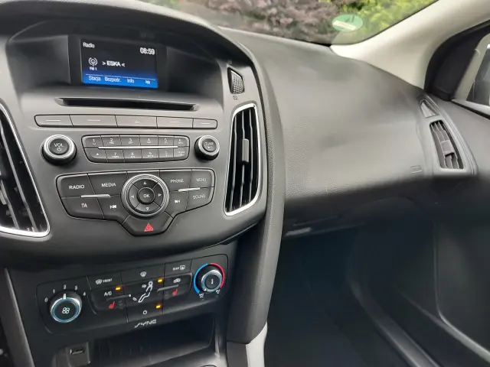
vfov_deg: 58.9
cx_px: 245
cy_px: 184
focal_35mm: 23
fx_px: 326
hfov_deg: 73.9
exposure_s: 1/100
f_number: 1.8
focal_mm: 5.56
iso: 176
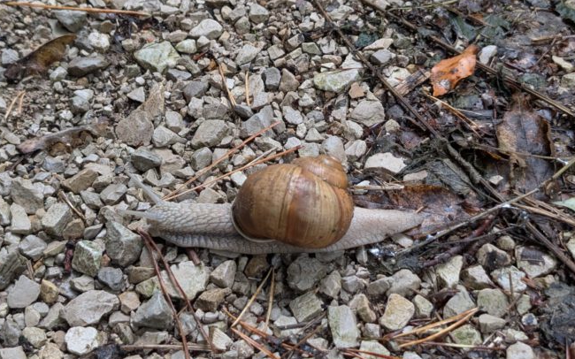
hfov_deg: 36.3
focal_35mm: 56
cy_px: 159
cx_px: 269
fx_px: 877
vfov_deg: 23.1
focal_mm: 6.9
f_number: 1.68
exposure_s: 1/377
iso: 292
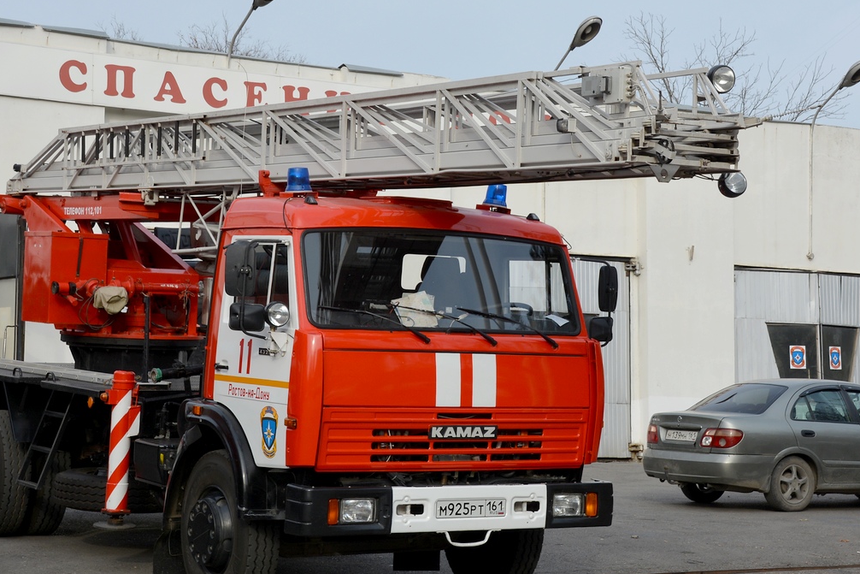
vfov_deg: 20.0
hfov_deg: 29.6
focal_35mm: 68
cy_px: 293
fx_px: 1625
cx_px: 356
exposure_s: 1/250
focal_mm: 38
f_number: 8
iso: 160
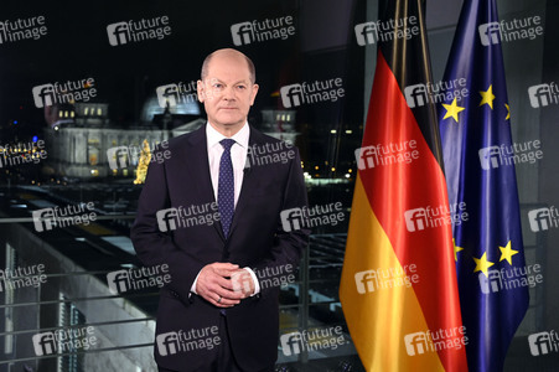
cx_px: 280
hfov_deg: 43.6
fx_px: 698
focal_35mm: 45
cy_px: 186
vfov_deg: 29.8
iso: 8000
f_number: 5
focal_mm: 45
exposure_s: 1/160
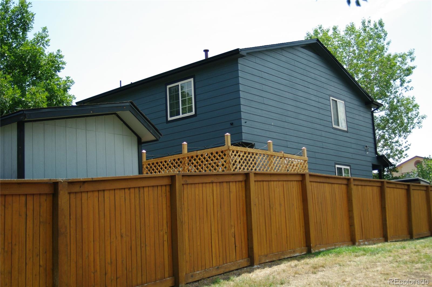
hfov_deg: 46.4
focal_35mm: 42
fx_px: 503
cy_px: 144
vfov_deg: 31.8
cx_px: 216
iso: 400
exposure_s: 1/2000
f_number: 3.5
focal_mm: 28
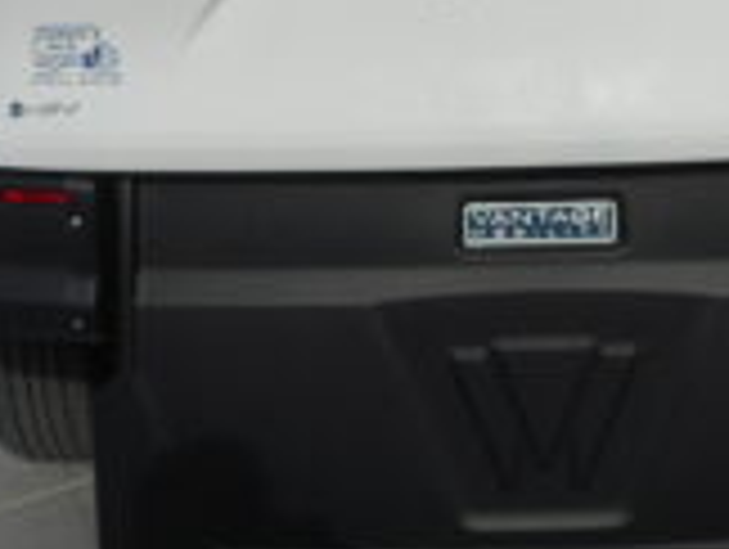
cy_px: 22
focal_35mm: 82
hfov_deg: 23.7
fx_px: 1729
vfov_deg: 17.7
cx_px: 502
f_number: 10.5
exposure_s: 1/200
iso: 80
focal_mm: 4.5
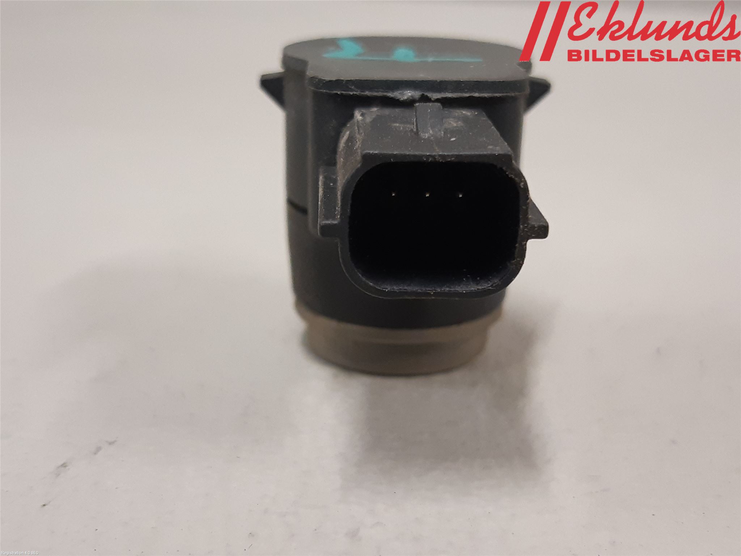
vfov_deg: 53.1
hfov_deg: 67.3
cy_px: 278
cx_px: 370
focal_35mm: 26
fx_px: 557
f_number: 1.7
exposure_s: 1/50
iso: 200
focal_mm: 3.93
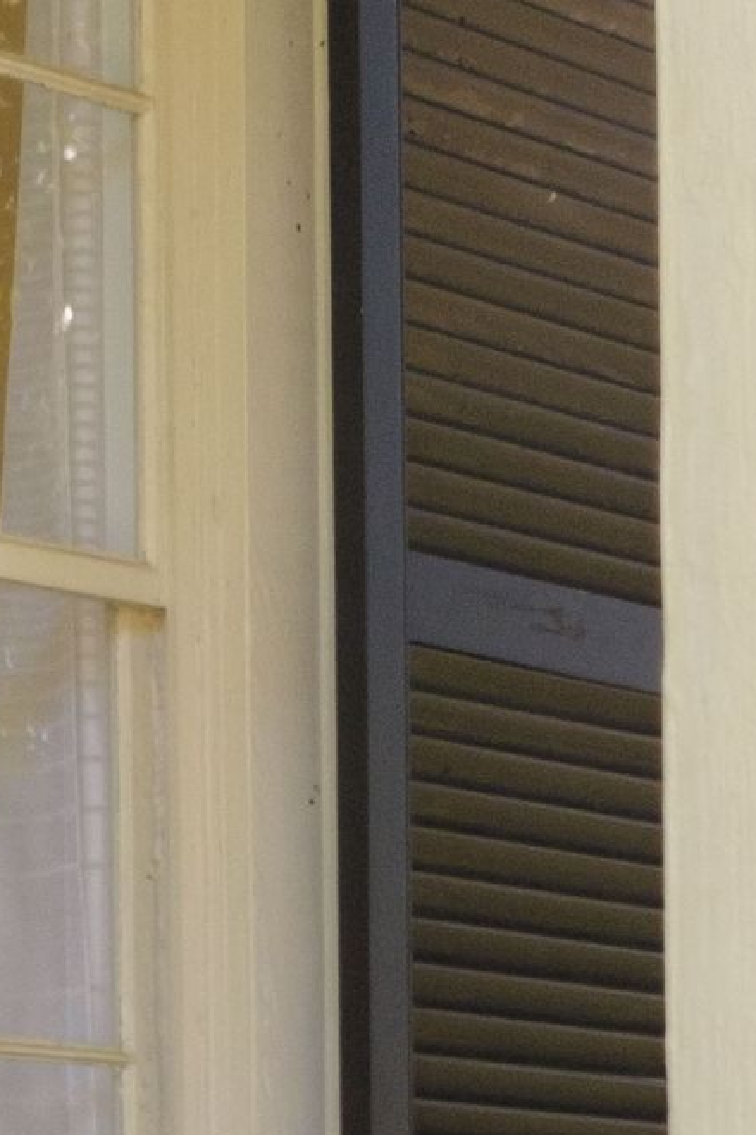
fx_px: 5200
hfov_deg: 7.5
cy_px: 1659
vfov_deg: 11.9
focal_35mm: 165
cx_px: 2106
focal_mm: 19.1
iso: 400
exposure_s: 1/400
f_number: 4
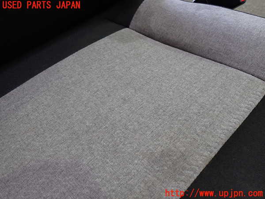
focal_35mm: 30
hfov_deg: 60.0
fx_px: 230
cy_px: 100
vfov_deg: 46.8
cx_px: 132
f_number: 2.3
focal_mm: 5.4
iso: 250
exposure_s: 1/30
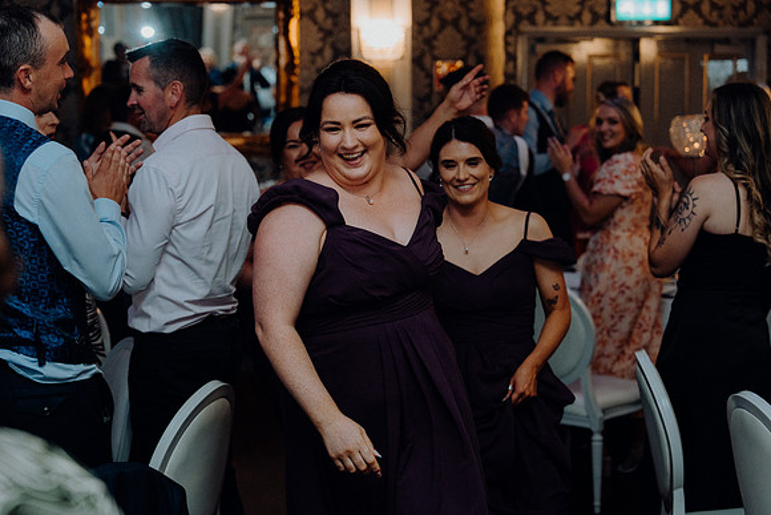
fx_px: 1499
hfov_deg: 28.8
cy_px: 258
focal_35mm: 70
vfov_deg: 19.5
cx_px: 386
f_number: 3.5
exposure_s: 1/160
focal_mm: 70
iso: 2500
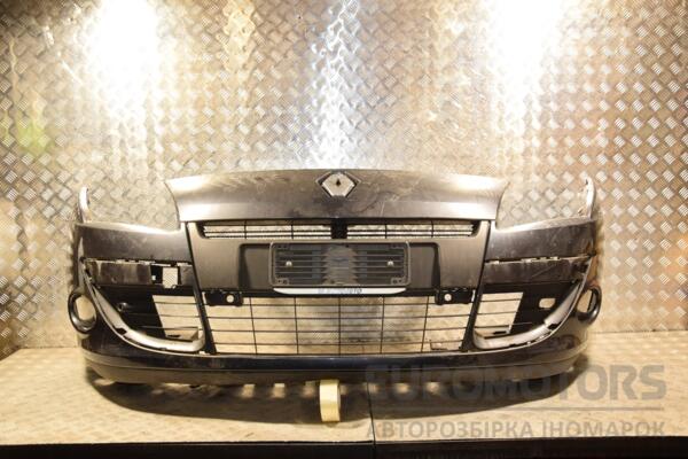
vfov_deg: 36.9
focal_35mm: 36
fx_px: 688
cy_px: 230
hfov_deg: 53.1
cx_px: 344
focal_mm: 24
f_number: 5
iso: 800
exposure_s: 1/160
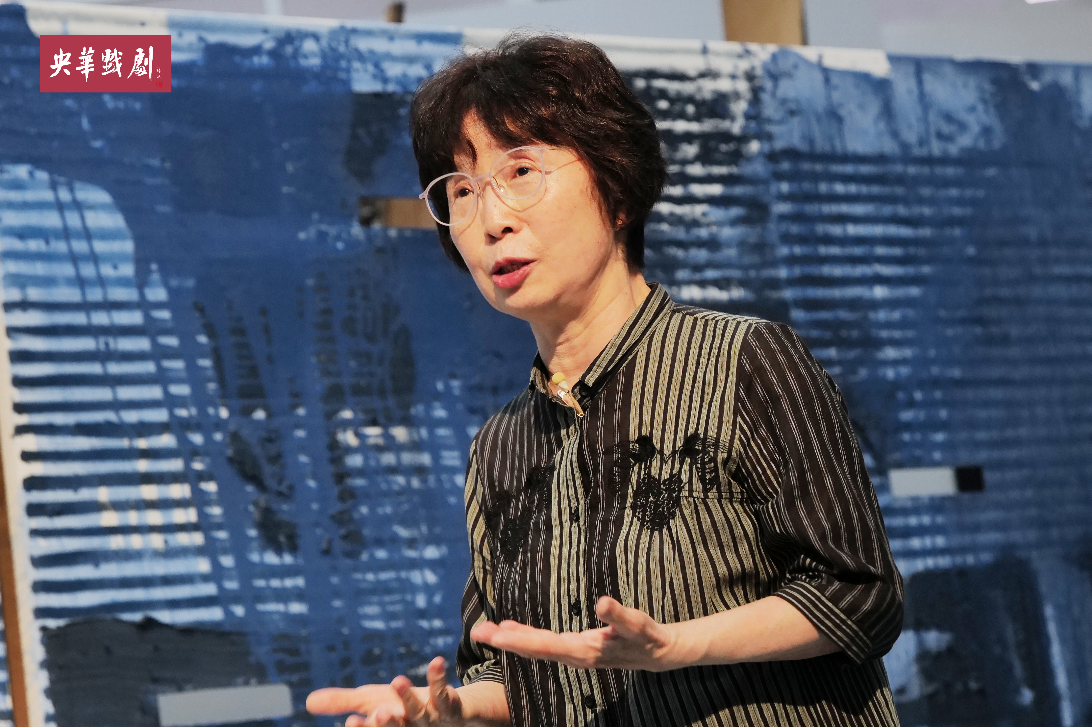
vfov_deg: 13.7
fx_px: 3032
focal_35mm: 100
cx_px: 546
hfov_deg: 20.4
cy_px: 364
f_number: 5
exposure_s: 1/160
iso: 800
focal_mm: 66
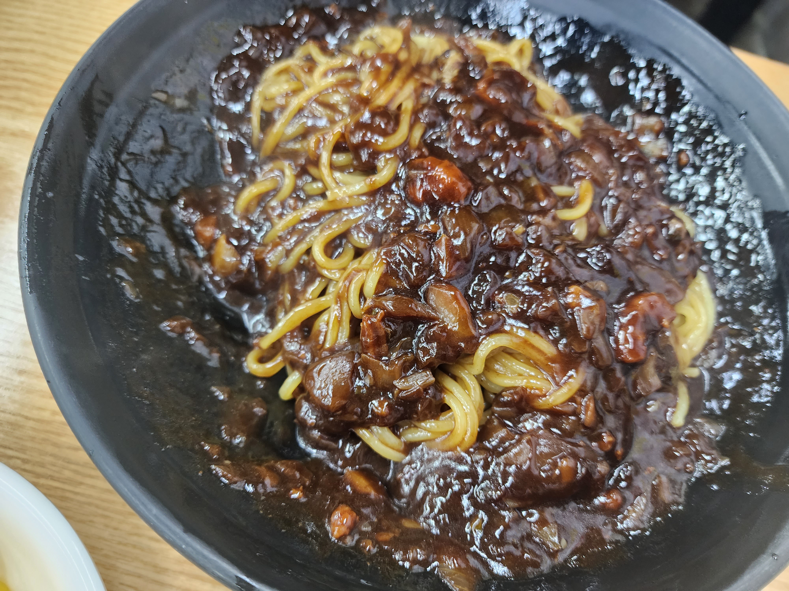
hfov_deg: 73.9
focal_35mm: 23
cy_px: 296
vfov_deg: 58.9
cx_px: 394
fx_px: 524
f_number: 1.8
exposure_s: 1/120
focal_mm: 6.4
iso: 400
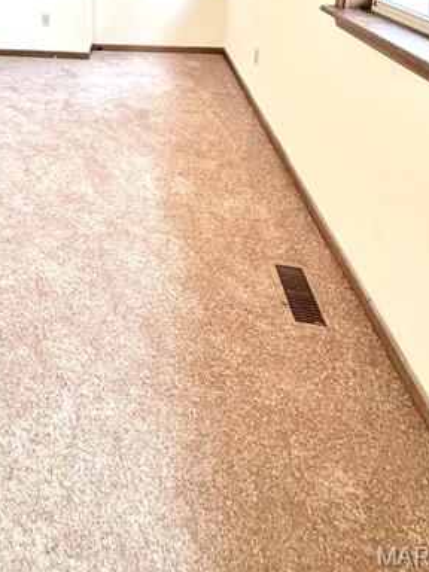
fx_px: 463
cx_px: 33
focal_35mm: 28
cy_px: 3
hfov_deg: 44.6
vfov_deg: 51.3
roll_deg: +2.0
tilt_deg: -9.5
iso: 320
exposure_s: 1/120
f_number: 2.2
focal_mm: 2.22
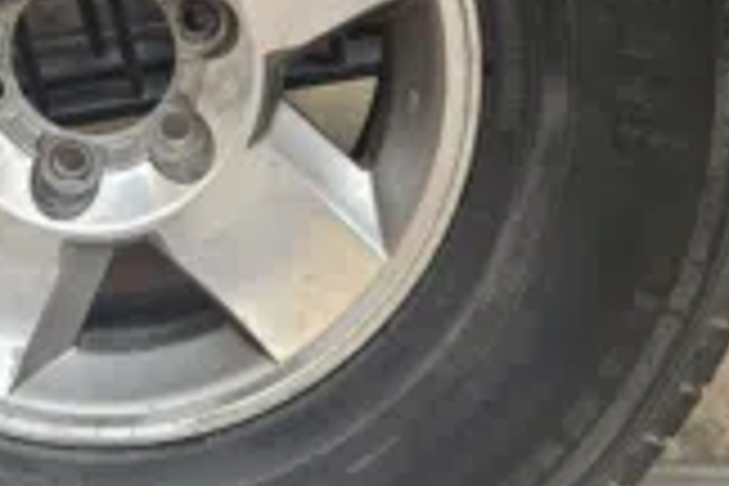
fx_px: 1195
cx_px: 68
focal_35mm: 59
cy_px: -32
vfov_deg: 21.9
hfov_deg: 32.2
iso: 25
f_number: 1.7
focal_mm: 6.3
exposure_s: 1/100
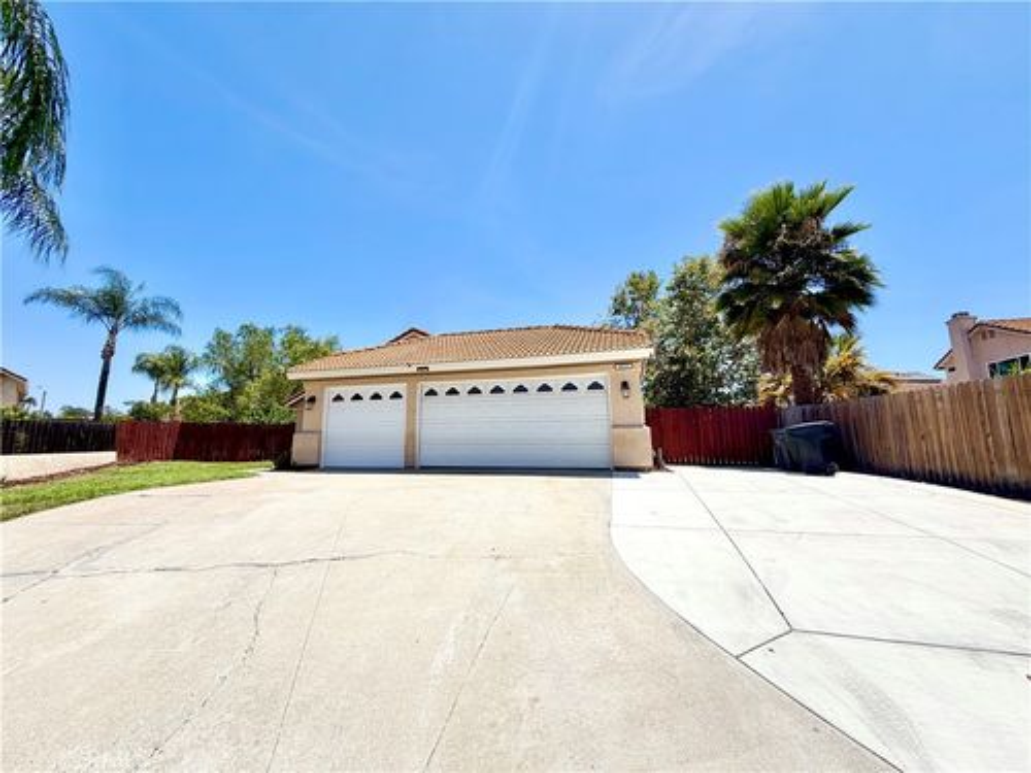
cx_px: 516
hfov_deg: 102.1
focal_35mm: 14
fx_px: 417
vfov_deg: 85.7
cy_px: 386
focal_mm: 2.22
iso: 20
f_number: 2.2
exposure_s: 1/1285
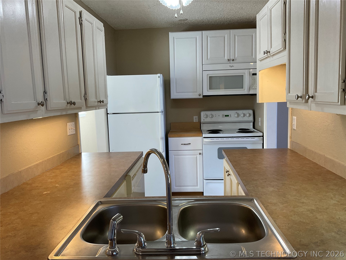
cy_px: 130
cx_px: 173
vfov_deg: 48.2
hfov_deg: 61.7
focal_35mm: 29
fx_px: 290
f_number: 1.8
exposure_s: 1/120
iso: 64
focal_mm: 3
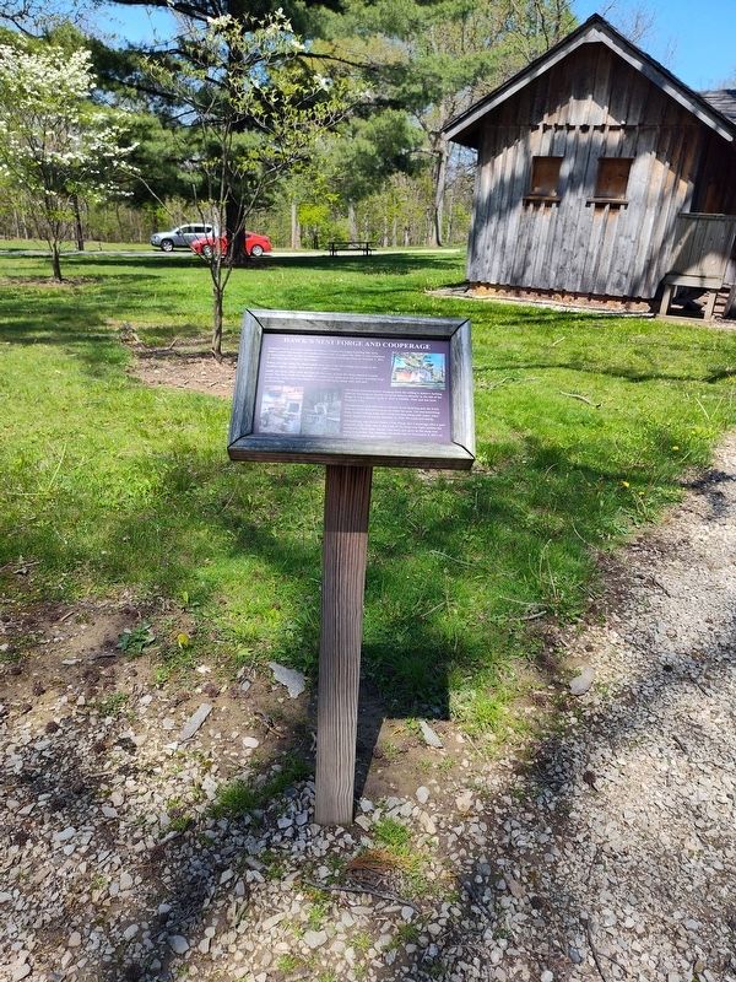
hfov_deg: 58.9
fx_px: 652
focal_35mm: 23
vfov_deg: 73.9
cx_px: 368
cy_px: 491
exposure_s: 1/775
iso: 100
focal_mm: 5.56
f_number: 1.8
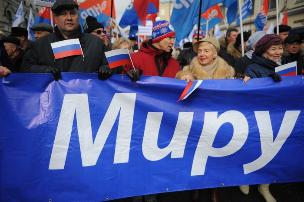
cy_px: 101
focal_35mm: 31
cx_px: 152
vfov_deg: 42.3
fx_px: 262
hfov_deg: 60.3
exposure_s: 1/5000
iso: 640
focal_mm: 31
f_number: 2.8
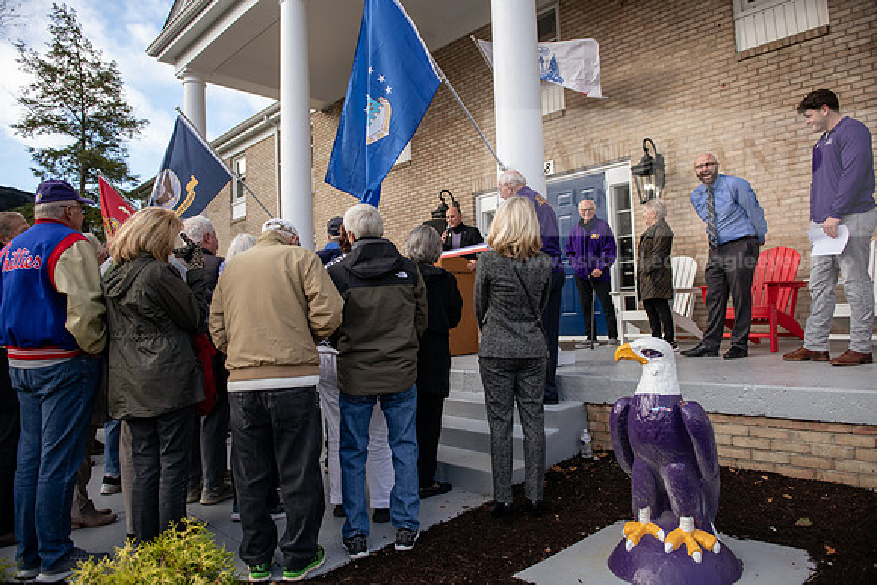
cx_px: 438
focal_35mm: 24
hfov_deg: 73.7
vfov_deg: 53.2
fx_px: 585
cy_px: 292
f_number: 3.2
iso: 125
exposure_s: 1/400
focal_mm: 24
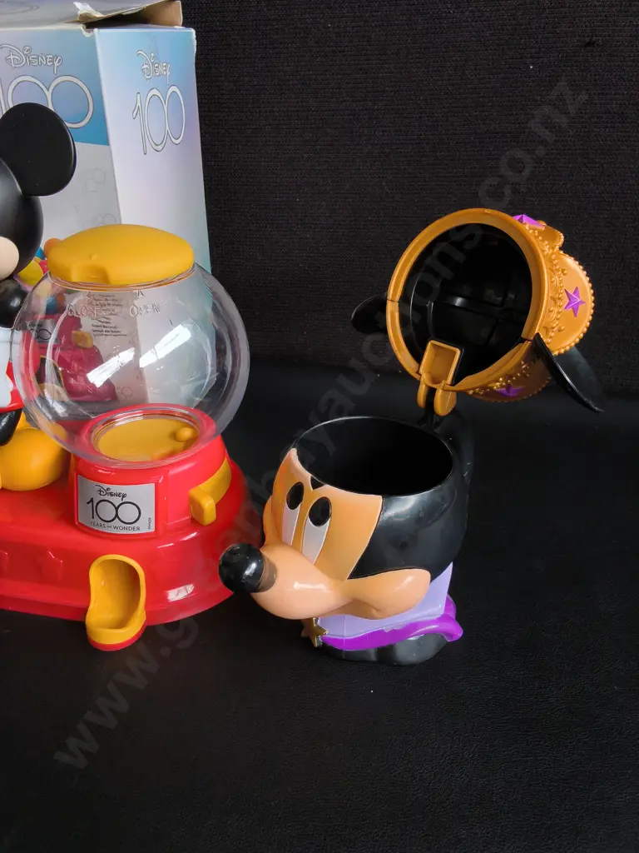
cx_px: 320
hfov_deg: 51.4
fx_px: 665
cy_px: 426
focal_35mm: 27
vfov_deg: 65.3
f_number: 2
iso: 40
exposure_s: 1/120
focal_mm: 2.87
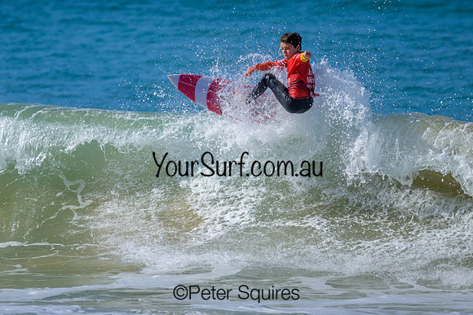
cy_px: 134
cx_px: 232
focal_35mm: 1098
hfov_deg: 1.9
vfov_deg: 1.3
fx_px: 14435
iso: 250
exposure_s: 1/2000
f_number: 6.3
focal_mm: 800
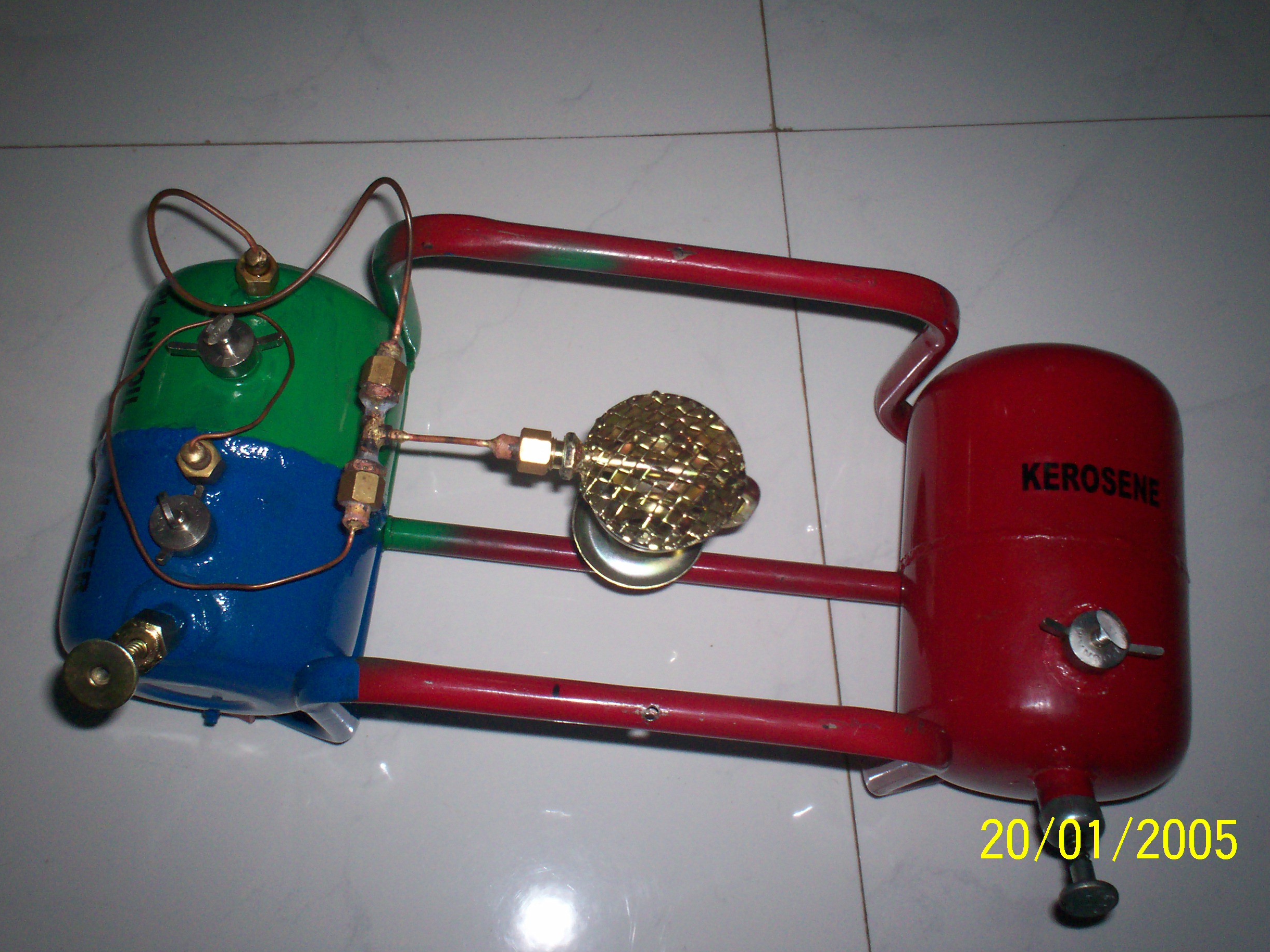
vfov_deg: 37.7
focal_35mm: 38
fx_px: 1394
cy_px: 469
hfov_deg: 49.0
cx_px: 636
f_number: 4.5
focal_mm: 6
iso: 140
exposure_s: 1/60
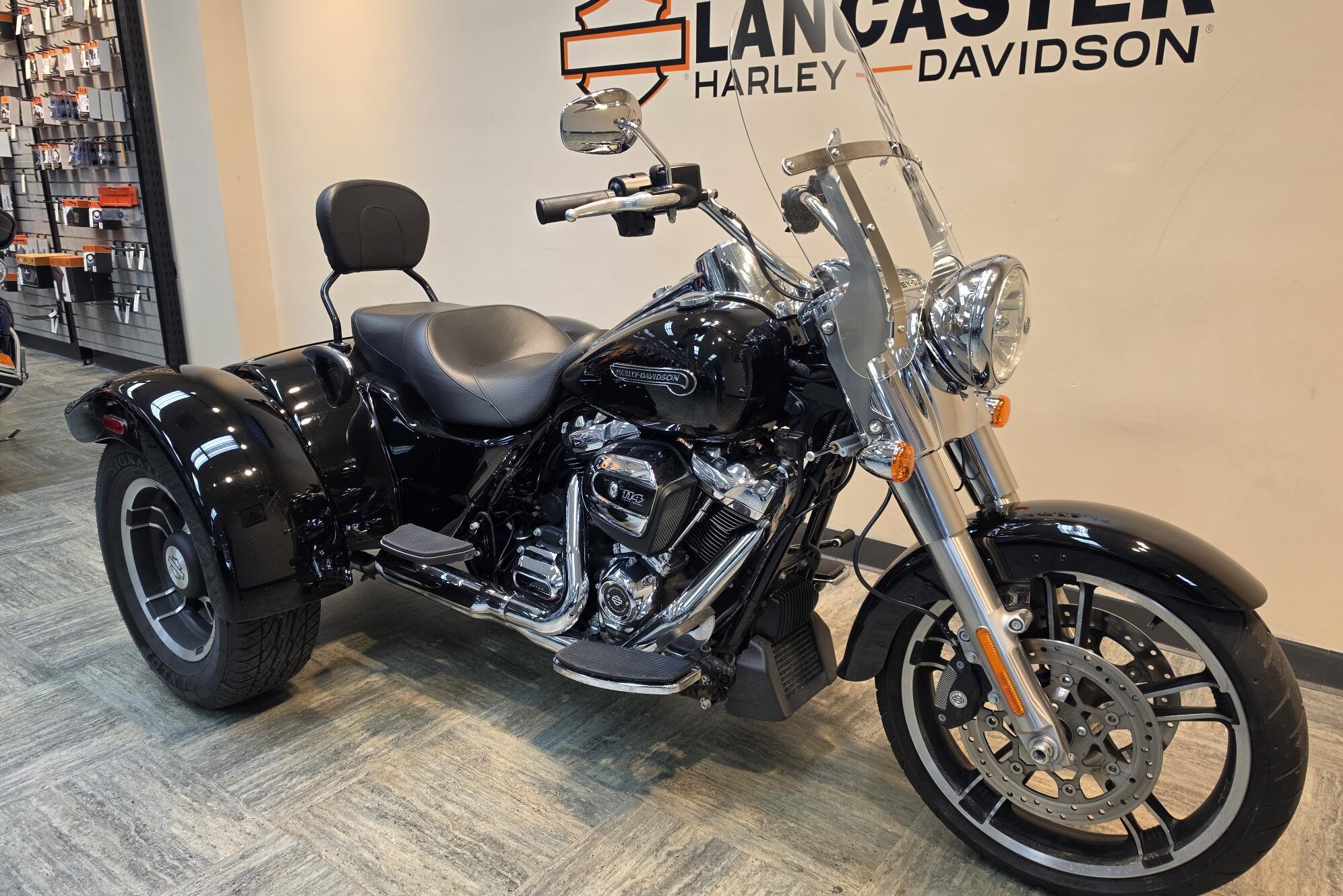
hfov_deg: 73.7
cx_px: 673
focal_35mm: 24
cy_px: 459
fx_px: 895
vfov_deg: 53.1
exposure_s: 1/120
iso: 100
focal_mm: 6.5
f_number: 1.4
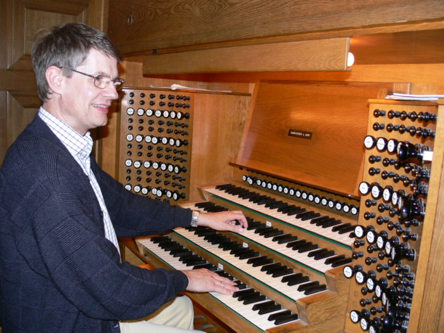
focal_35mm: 35
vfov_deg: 40.7
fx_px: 449
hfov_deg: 52.6
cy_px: 166
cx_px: 222
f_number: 2.8
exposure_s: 1/30
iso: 100
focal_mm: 7.4
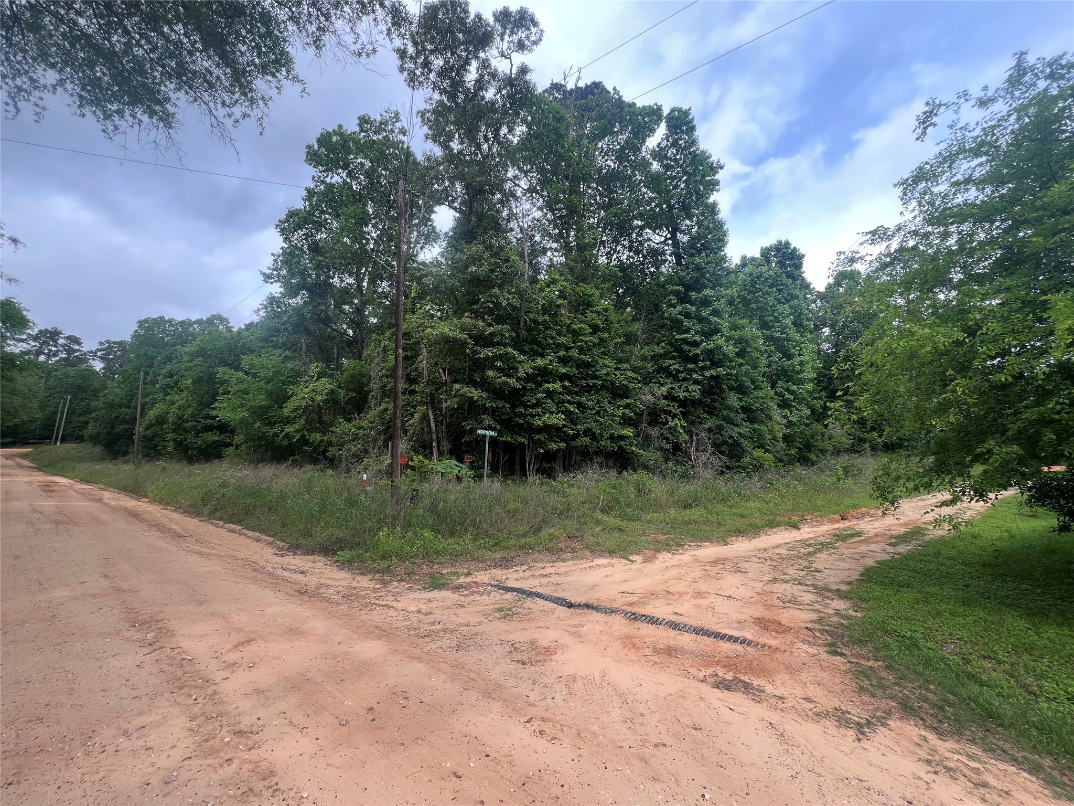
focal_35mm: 13
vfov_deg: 89.9
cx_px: 537
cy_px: 403
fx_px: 403
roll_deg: -2.5
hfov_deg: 106.2
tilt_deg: +8.6
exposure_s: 1/223
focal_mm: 1.57
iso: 32
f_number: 1.8
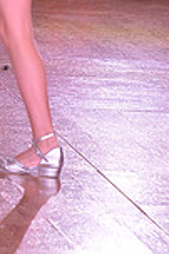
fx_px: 3627
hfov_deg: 2.7
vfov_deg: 4.0
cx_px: -108
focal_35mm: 514
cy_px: -154
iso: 2000
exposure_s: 1/250
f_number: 6.3
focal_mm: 135
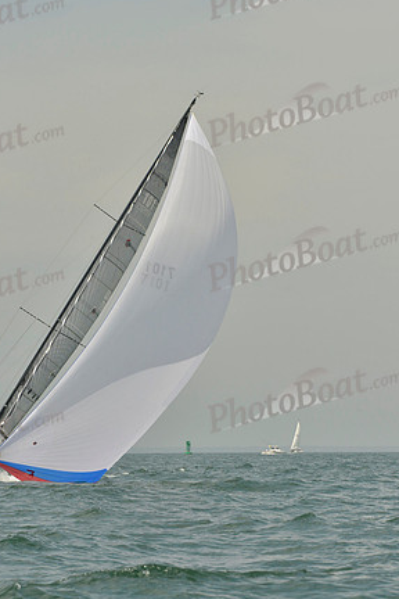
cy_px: 204
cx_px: 136
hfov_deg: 9.7
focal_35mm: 141
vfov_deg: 14.5
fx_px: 2344
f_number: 14
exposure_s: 1/1250
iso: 560
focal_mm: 105
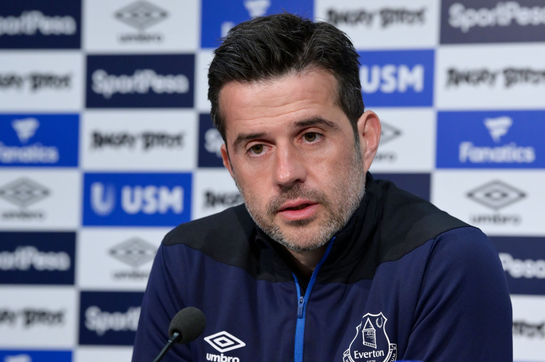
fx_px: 3025
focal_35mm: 200
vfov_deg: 6.9
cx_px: 272
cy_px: 181
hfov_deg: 10.3
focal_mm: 200
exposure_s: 1/250
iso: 4000
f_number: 5.6
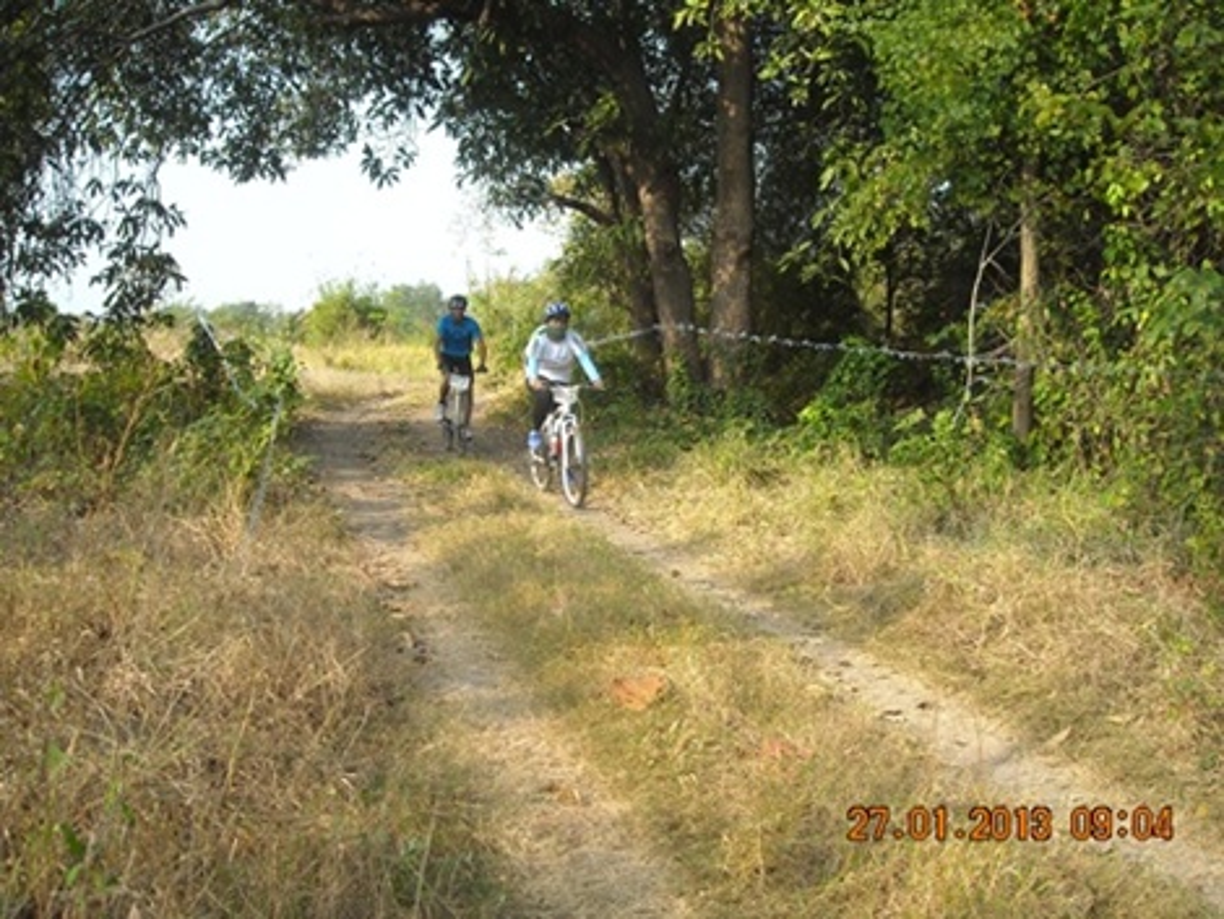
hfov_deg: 52.6
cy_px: 460
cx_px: 612
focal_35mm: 35
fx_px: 1238
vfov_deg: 40.7
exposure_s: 1/296
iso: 64
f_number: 2.8
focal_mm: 5.7
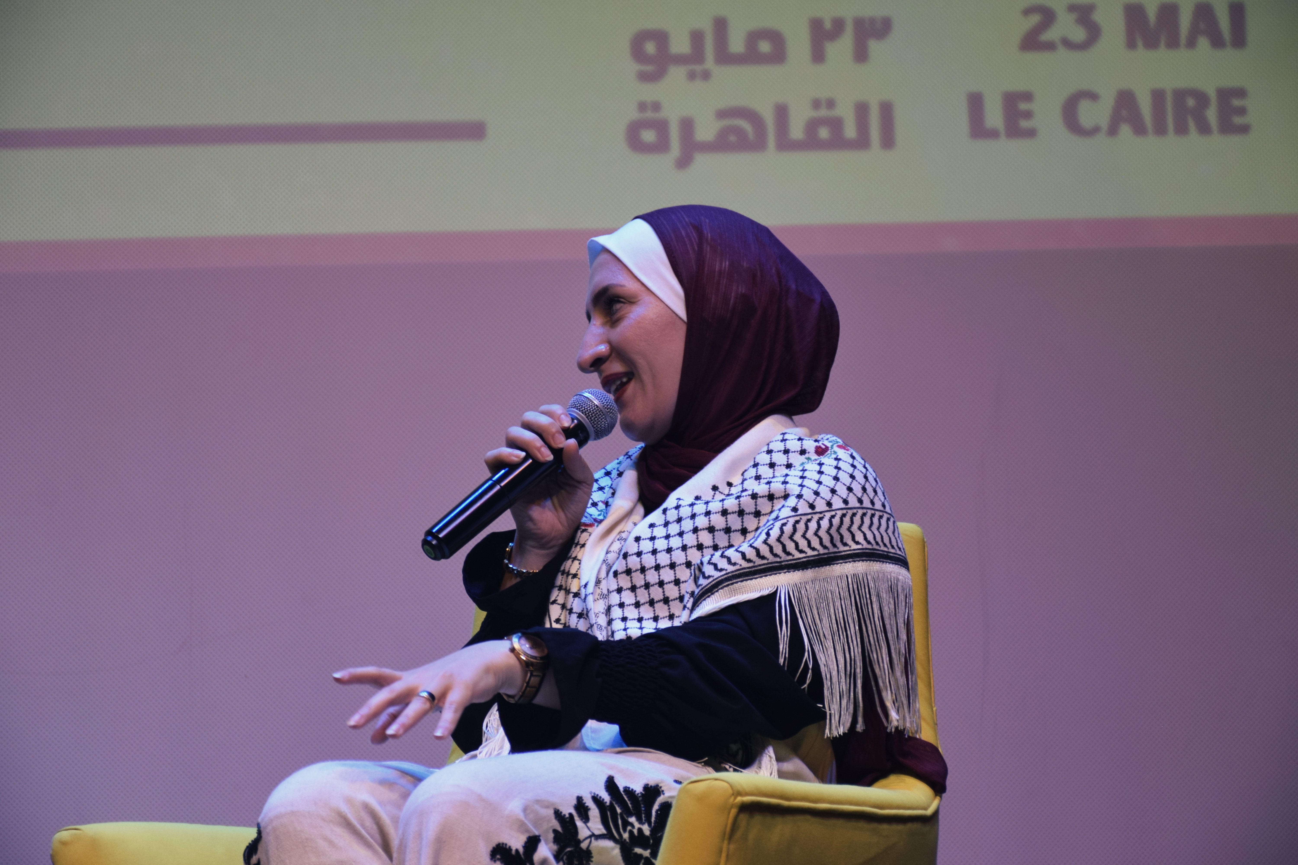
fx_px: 4326
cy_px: 432
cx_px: 649
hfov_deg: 17.1
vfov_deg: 11.4
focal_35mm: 120
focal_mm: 80
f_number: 5.3
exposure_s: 1/60
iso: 1000
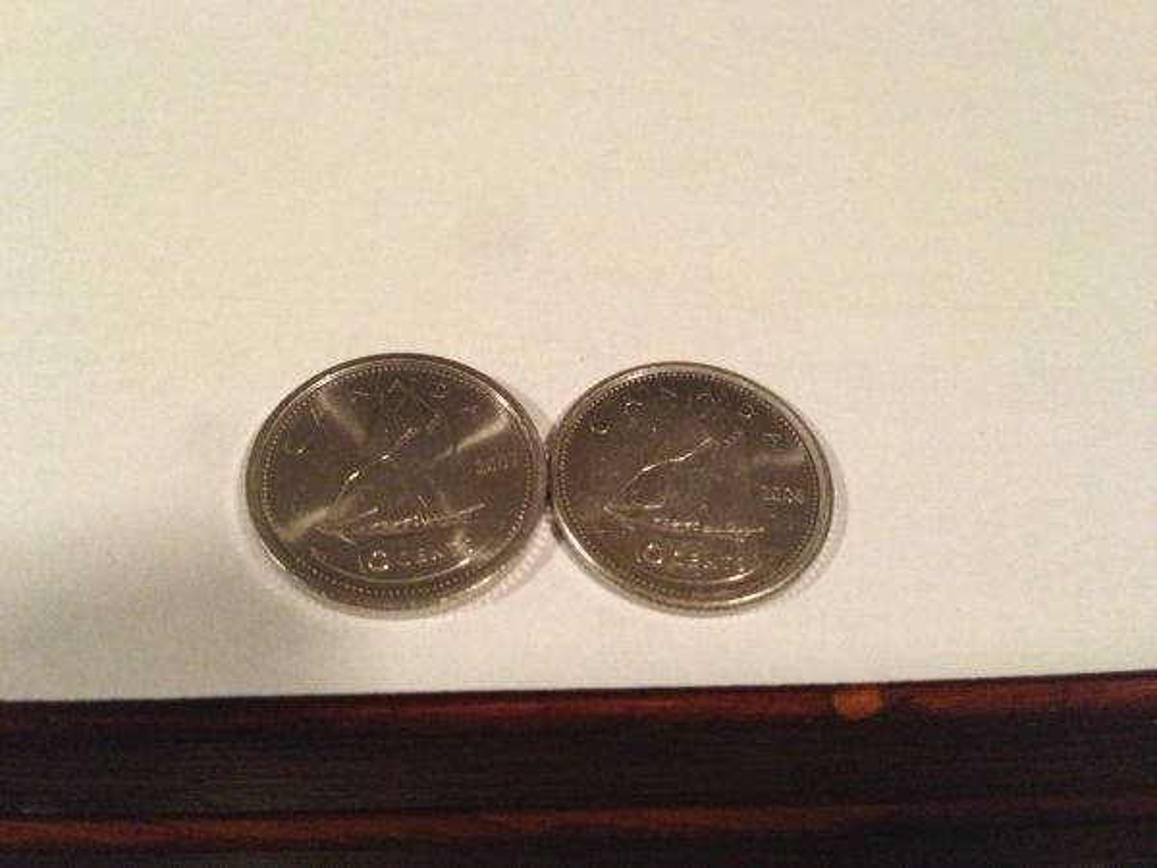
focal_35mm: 33
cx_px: 578
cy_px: 434
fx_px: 1103
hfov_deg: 55.4
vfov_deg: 42.9
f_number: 2.4
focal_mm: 4.13
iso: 500
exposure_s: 1/15
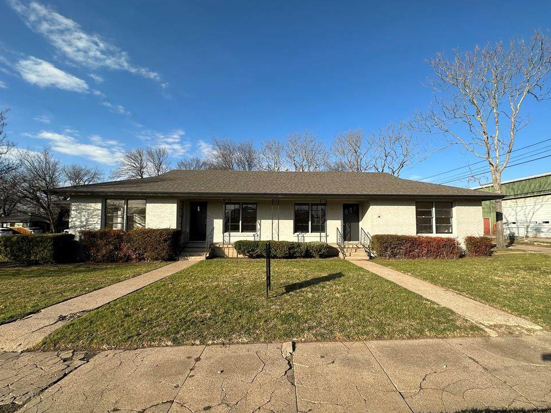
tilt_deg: +2.7
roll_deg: -0.9
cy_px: 214
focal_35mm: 15
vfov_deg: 81.7
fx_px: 239
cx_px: 289
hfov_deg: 98.1
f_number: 2.2
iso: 40
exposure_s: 1/1575
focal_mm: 2.22
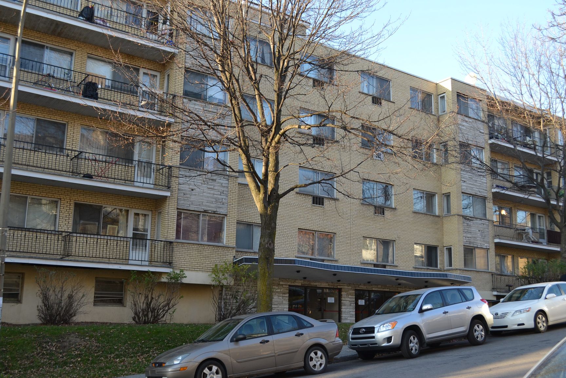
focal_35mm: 39
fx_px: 613
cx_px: 283
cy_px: 189
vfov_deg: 34.2
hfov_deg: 49.6
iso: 180
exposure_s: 1/125
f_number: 5.6
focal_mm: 26
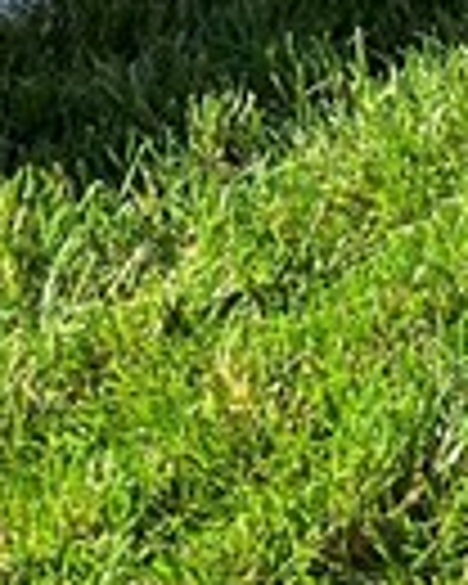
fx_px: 3722
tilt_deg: -6.3
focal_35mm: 215
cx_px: 774
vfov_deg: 8.1
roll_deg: +3.2
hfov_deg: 7.0
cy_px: -909
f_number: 1.8
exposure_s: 1/694
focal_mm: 3.99
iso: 32
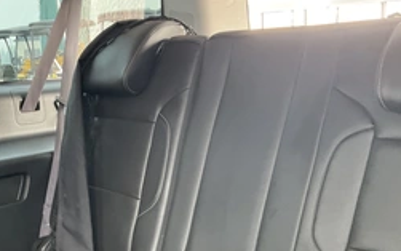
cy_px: 200
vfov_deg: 25.9
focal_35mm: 49
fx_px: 536
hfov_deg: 39.9
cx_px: 97
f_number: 1.8
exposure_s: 1/60
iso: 200
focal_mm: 3
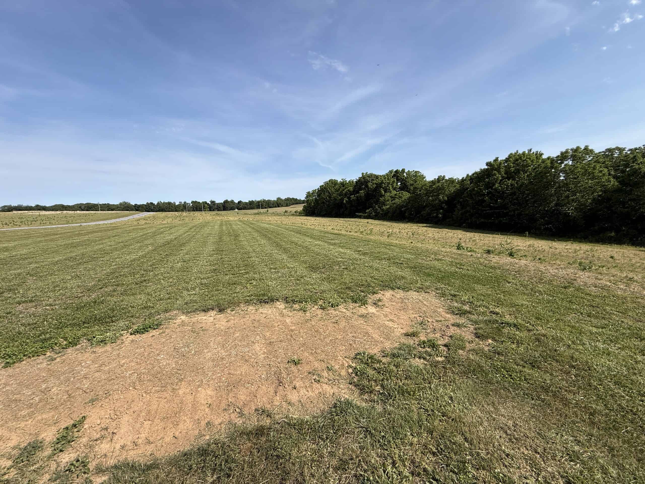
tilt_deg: -6.8
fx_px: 261
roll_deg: +1.4
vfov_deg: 85.7
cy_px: 242
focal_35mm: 14
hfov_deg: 102.1
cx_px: 322
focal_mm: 2.22
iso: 50
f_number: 2.2
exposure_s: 1/2165
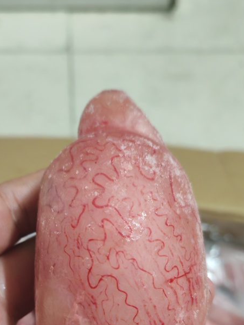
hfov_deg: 30.2
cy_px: 247
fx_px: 451
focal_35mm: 48
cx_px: 103
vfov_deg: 38.5
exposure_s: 1/50
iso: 2000
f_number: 1.95
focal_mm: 5.52
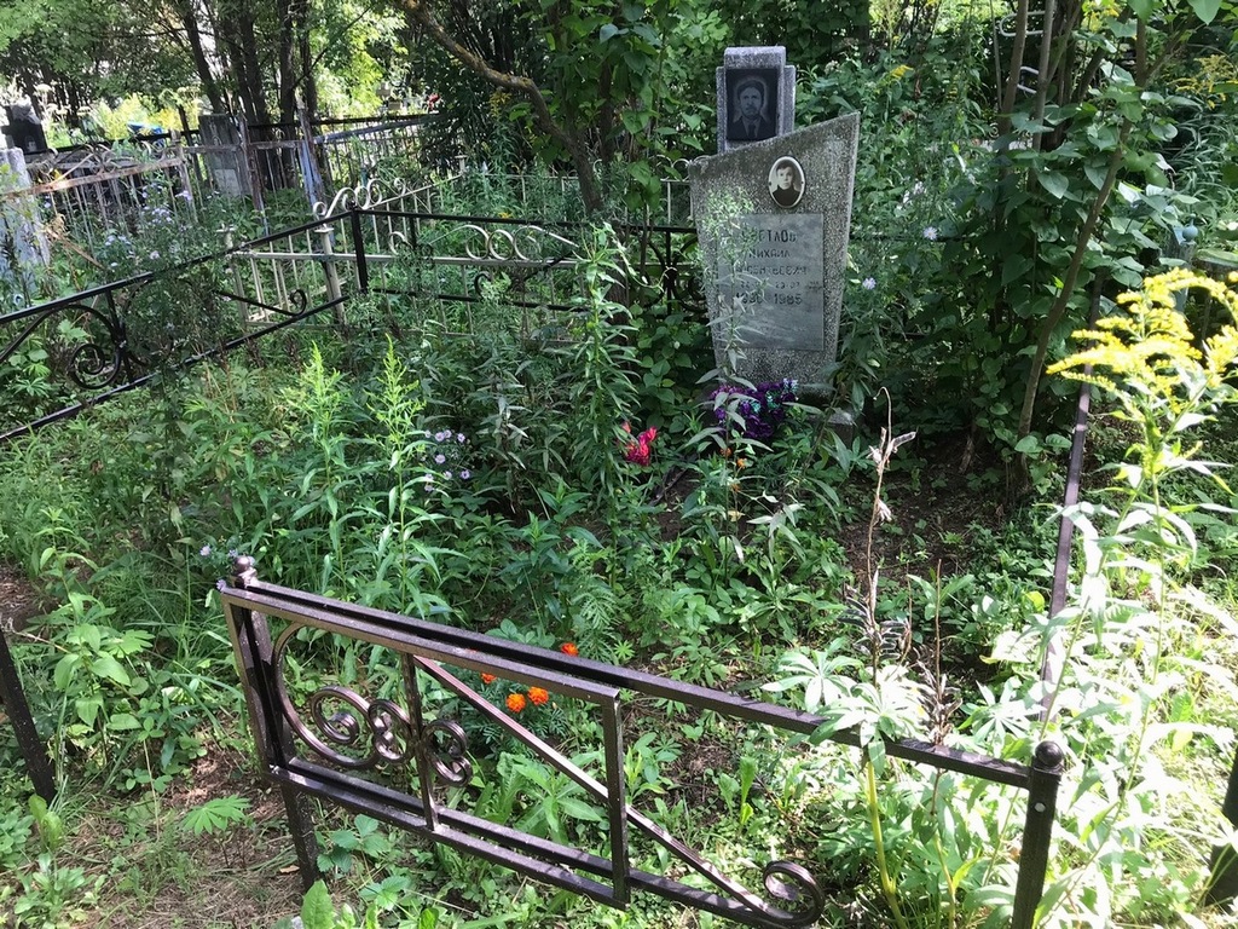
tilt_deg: -23.4
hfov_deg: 63.4
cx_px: 619
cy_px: 464
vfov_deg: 49.7
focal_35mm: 28
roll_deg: +4.4
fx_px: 1001
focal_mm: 3.99
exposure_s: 1/139
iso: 20
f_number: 1.8
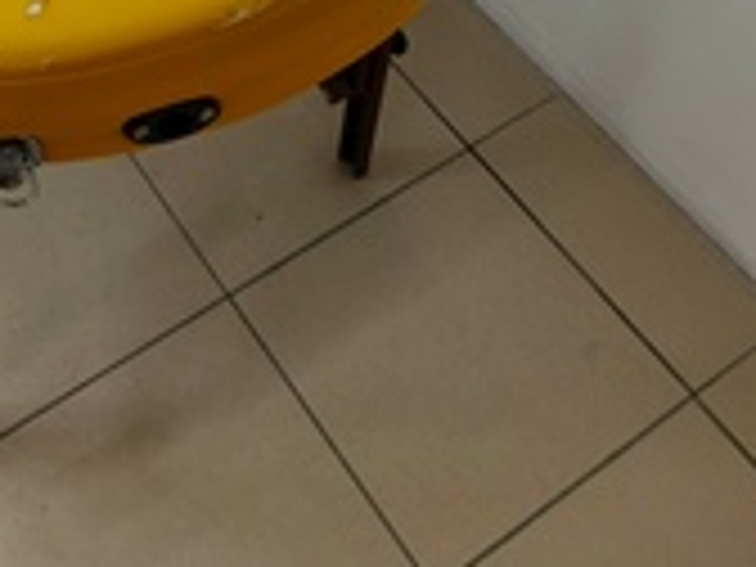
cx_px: 194
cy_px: -81
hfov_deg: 33.2
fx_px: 1245
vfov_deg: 23.8
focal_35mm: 57
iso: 702
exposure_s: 1/50
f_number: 1.75
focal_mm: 5.25
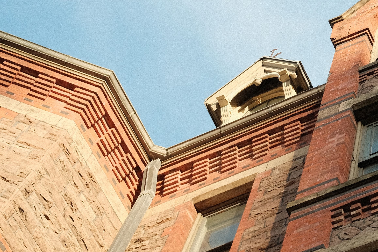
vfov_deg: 12.9
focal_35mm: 106
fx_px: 1113
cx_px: 424
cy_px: 80
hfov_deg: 18.5
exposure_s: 1/1000
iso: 1250
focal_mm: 27
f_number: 5.6
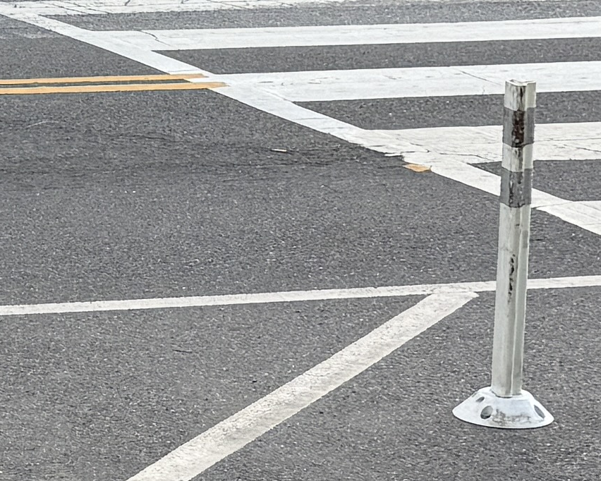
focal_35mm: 157
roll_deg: +0.4
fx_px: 2793
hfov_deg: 11.6
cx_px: -392
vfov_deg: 9.8
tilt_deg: -16.0
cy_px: 427
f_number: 1.78
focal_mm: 6.76
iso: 80
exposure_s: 1/435
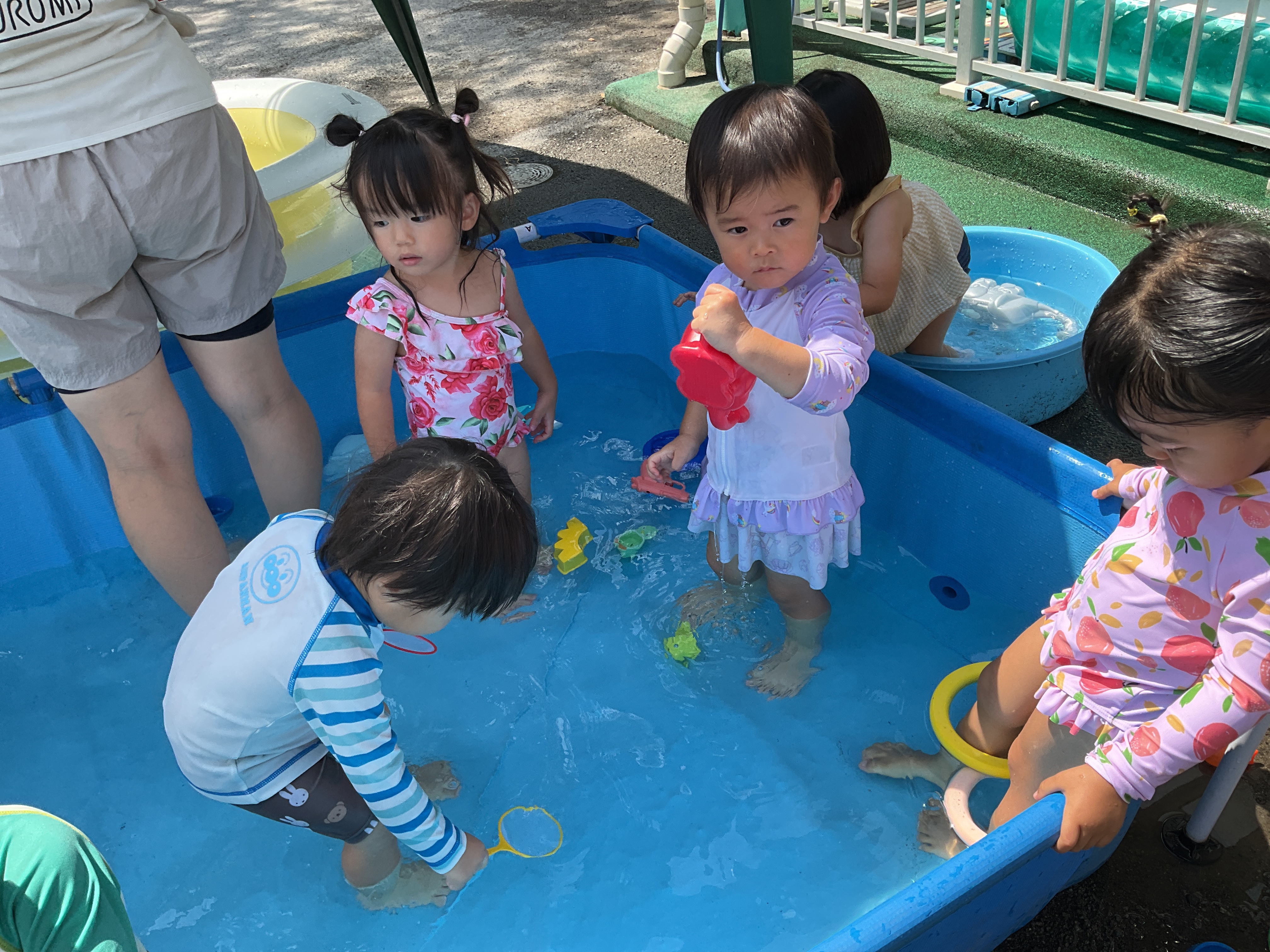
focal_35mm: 29
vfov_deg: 48.2
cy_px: 476
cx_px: 635
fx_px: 1064
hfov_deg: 61.7
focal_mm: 3
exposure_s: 1/613
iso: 25
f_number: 1.8
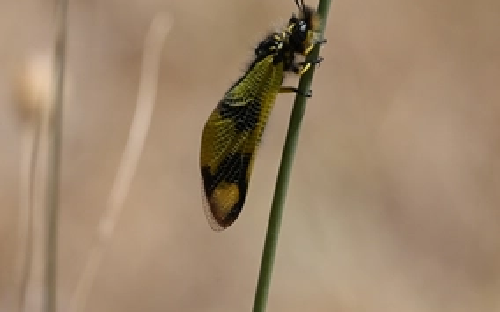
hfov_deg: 2.3
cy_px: -36
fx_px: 12513
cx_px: 155
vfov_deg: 1.4
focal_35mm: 919
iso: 1100
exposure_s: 1/1250
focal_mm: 400
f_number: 14
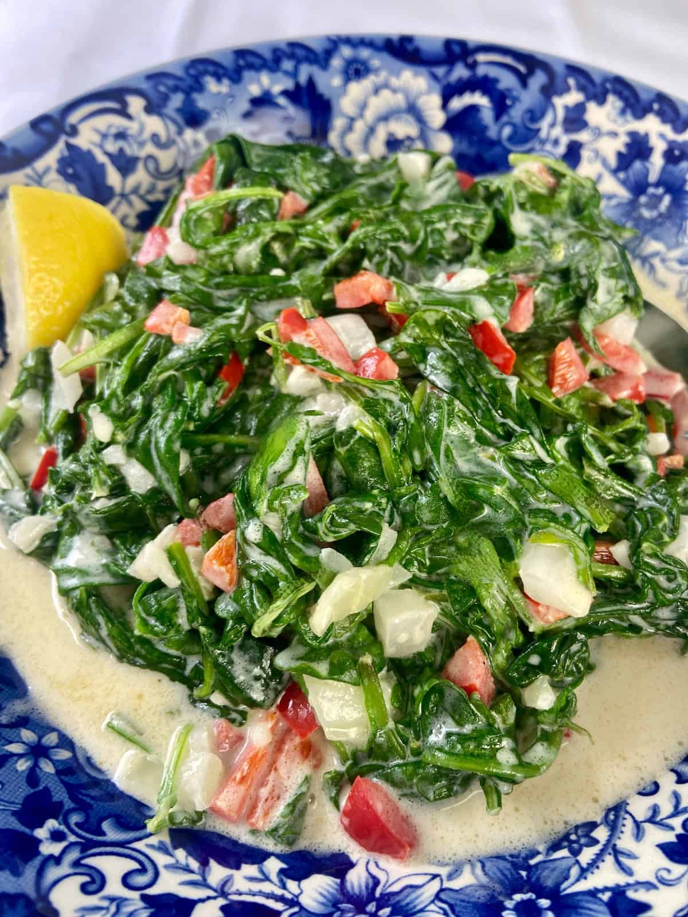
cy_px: 458
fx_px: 689
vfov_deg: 67.3
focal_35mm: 26
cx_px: 344
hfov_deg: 53.1
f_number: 1.8
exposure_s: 1/60
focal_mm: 4.2
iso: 100
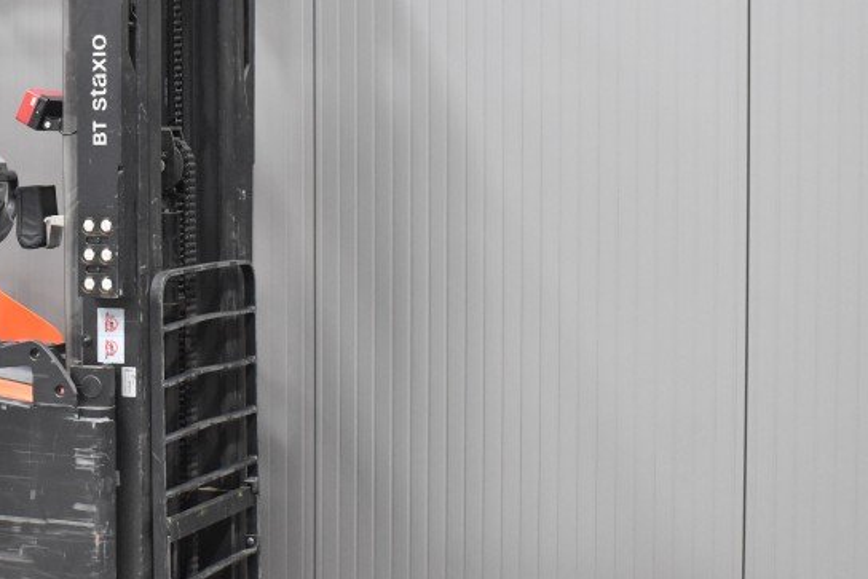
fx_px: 1835
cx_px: 128
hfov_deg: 25.9
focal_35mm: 76
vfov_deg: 17.9
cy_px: 250
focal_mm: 23
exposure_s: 1/30
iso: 1600
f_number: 4.5
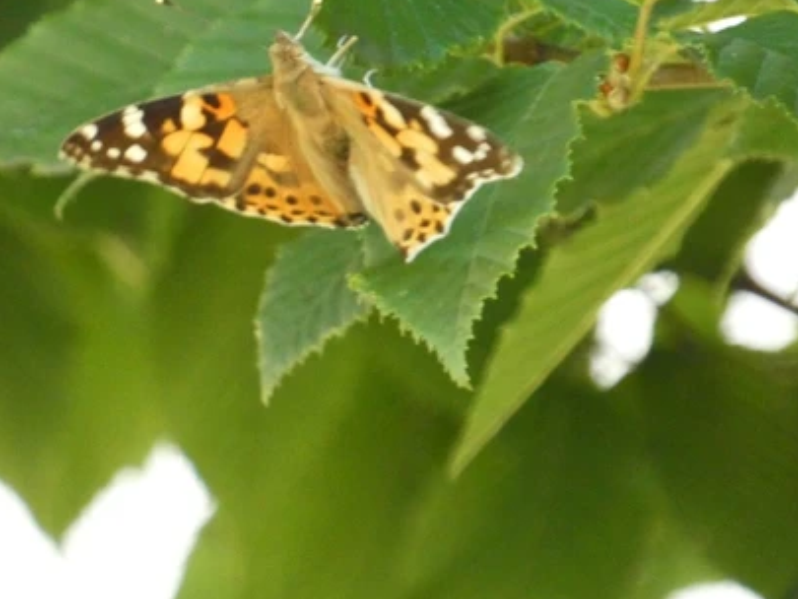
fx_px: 27603
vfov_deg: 1.2
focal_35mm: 1197
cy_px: 148
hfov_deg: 1.7
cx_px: 282
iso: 1250
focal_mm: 135.6
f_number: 5.6
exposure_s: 1/100
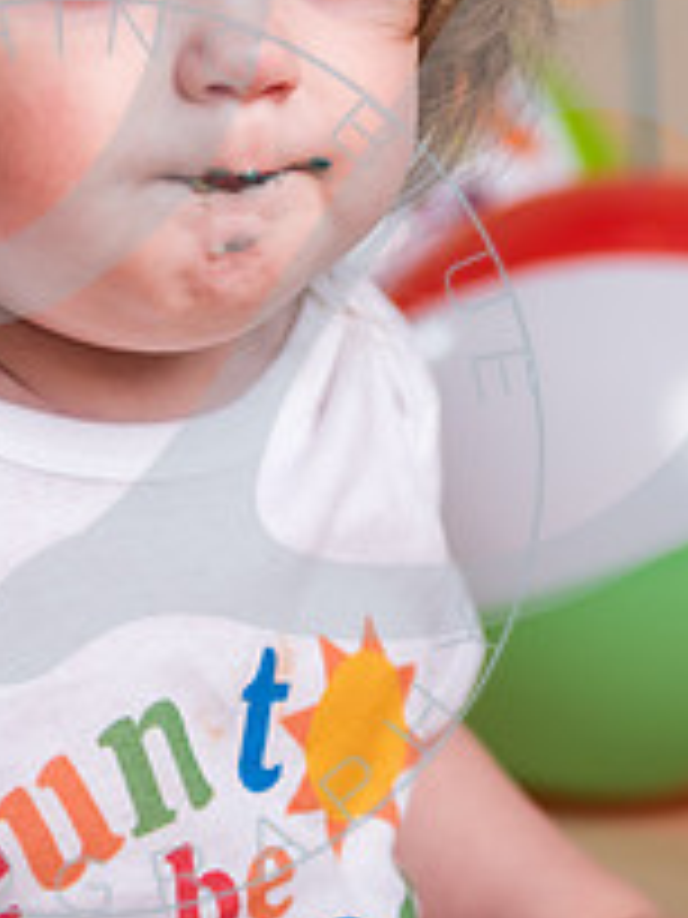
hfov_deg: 7.8
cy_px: 79
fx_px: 5062
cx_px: 306
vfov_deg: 10.3
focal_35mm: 191
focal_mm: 70
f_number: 2.8
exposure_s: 1/125
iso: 125
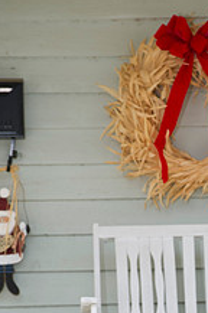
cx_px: 210
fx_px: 3599
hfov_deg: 3.3
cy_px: 317
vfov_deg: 5.0
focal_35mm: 414
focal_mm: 200
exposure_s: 1/100
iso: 125
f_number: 5.6
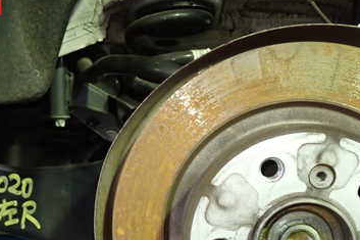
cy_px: 226
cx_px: 122
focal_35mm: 53
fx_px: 530
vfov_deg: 24.6
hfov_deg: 37.2
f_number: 2.3
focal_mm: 5.4
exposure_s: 1/30
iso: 500
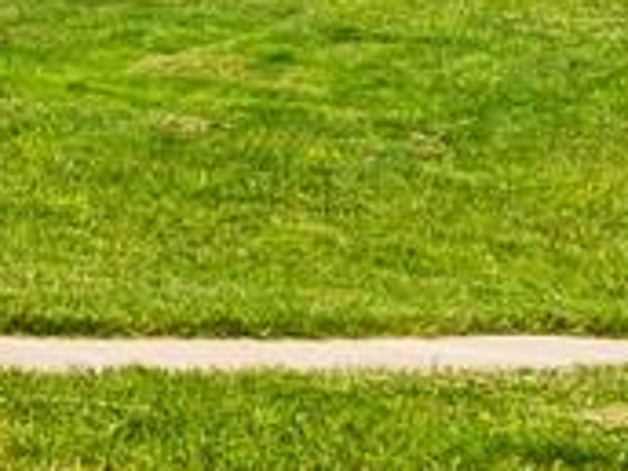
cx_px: -1975
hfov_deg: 5.9
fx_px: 5098
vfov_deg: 5.0
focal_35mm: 281
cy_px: -1066
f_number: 10
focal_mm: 35
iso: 100
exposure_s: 1/100
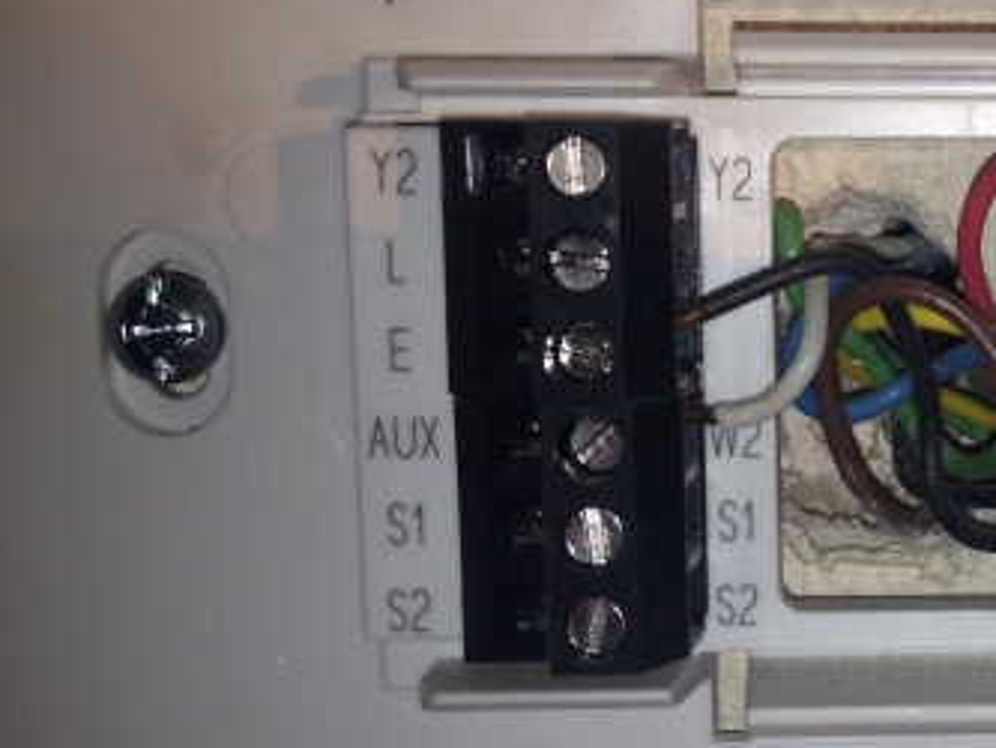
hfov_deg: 21.8
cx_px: 1140
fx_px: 2418
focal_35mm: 84
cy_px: 404
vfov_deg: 17.6
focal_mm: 4.28
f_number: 2.4
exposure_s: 1/327
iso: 50
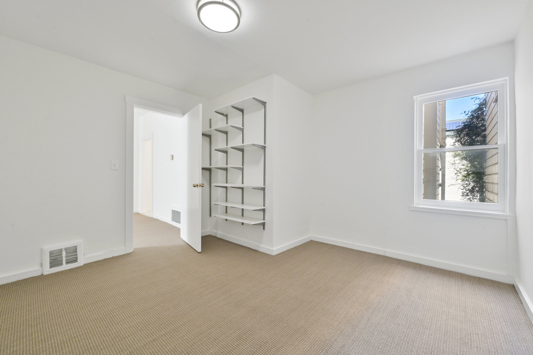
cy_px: 178
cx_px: 266
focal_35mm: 14
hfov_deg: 104.3
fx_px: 207
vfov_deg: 81.1
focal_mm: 14
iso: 400
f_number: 11
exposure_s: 1/6
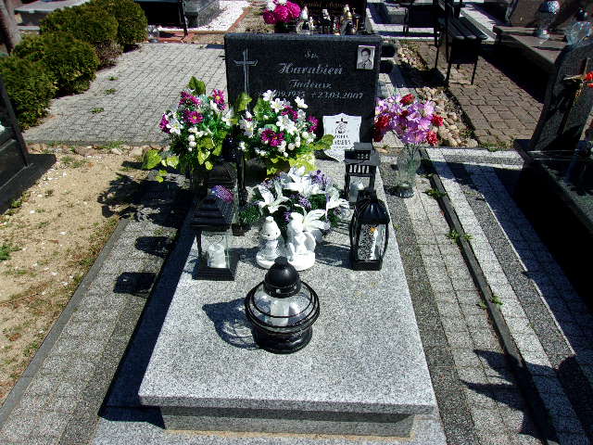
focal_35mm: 27
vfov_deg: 51.4
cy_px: 222
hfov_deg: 65.3
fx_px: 463
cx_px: 296
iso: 80
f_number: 10.4
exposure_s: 1/140
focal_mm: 4.9
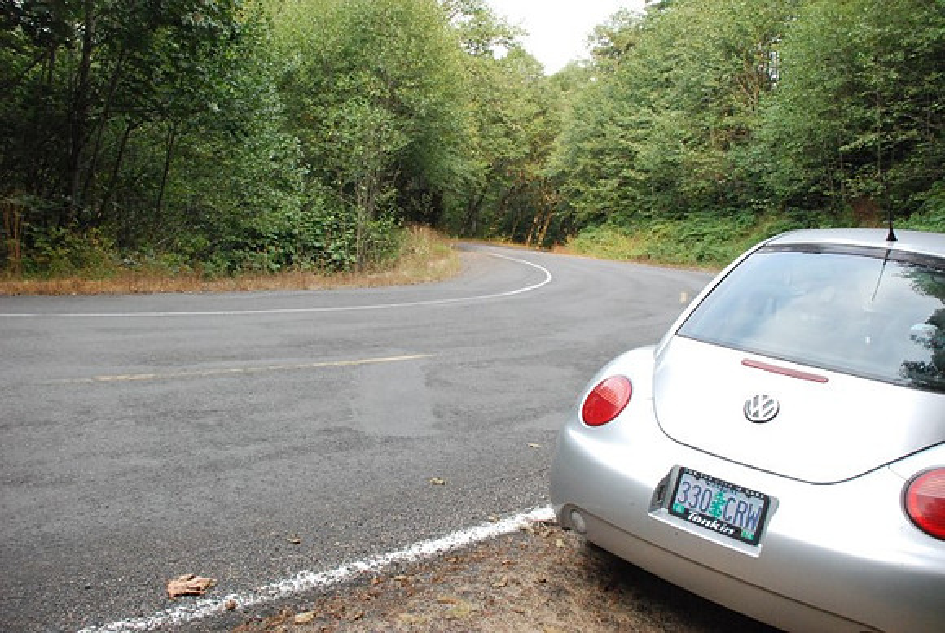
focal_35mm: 30
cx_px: 472
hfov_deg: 61.8
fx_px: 789
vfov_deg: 43.8
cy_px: 316
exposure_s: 1/1000
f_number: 4
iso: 1600
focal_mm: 20
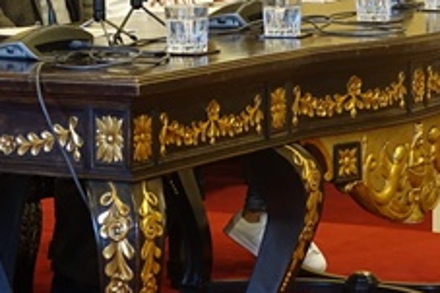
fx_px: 1893
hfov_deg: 13.2
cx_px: 158
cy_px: 37
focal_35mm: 155
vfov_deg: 8.8
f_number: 3.2
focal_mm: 16.92
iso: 640
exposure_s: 1/50
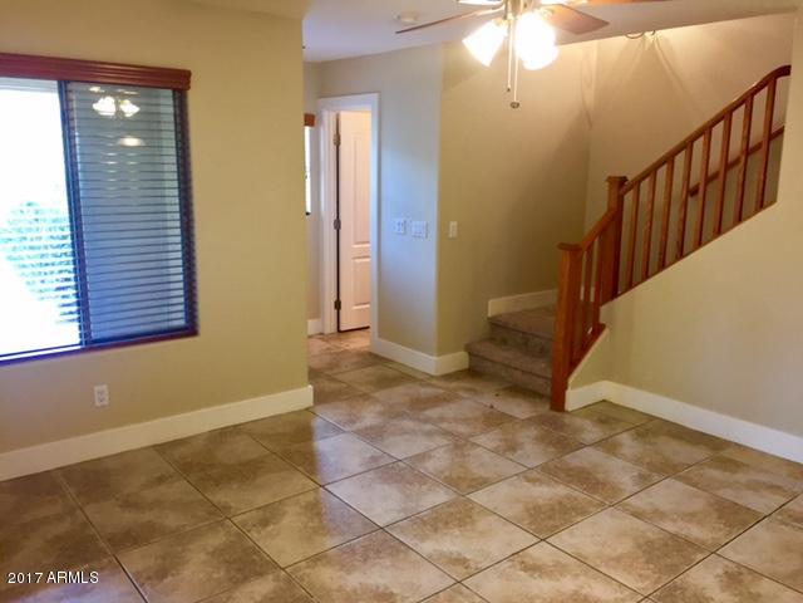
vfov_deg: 48.2
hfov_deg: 61.7
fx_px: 673
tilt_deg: -13.9
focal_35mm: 29
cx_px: 402
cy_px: 302
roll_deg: -1.5
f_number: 2.2
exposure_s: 1/30
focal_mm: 4.15
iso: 100
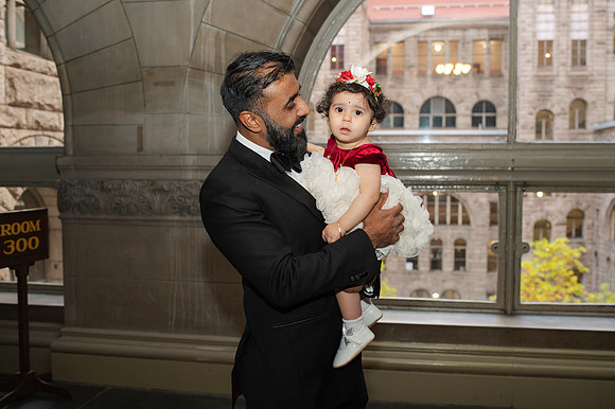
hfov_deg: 51.6
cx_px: 322
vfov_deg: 35.7
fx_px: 636
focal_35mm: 37
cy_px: 205
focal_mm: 35
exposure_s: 1/200
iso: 1000
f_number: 3.5
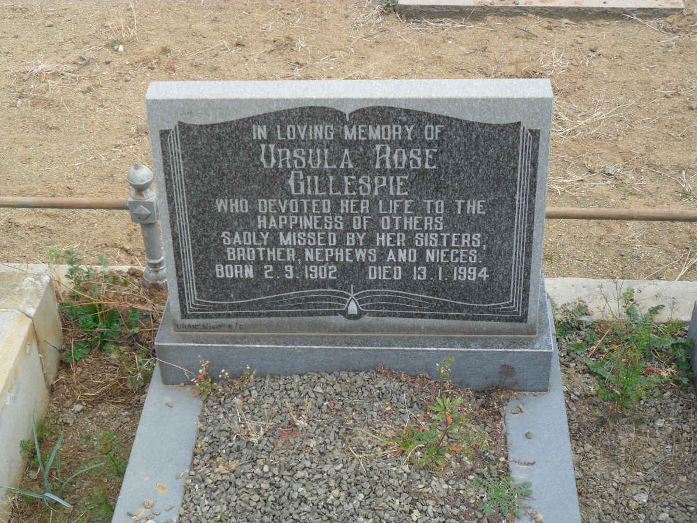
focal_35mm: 52
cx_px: 348
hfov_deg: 36.8
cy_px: 262
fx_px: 1047
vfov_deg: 28.0
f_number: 5
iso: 100
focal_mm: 9.3
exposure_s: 1/180
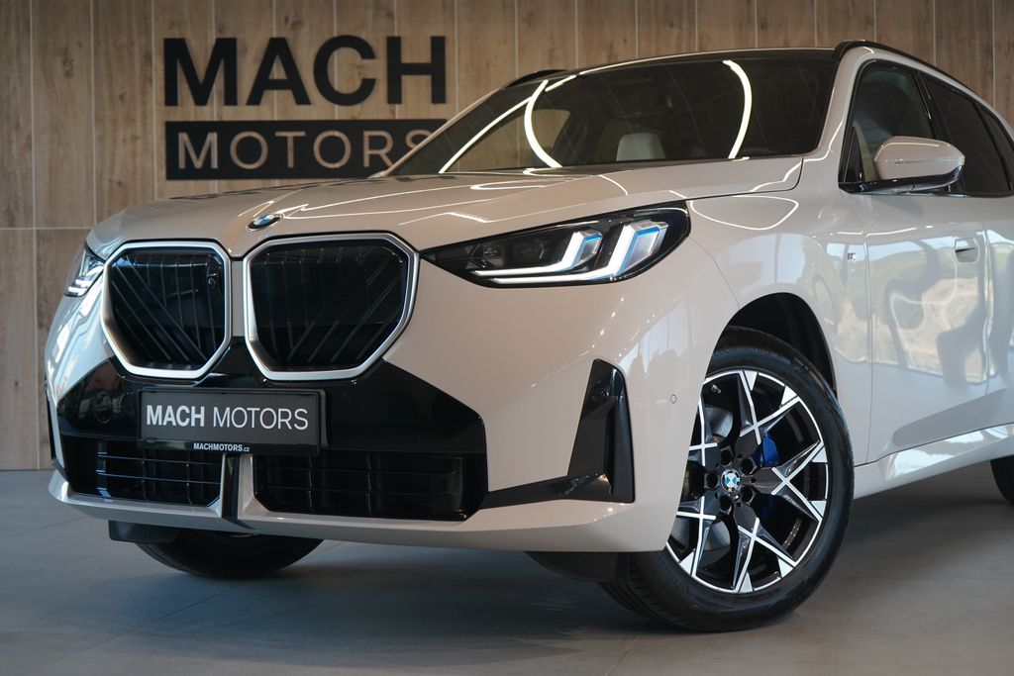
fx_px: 1606
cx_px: 507
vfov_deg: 23.8
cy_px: 338
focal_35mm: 57
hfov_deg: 35.0
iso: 2000
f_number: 5
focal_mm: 57
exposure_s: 1/160
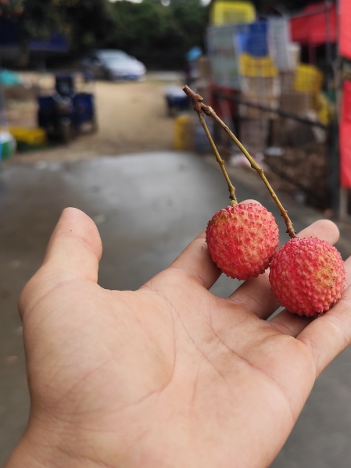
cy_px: 205
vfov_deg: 45.7
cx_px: 260
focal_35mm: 41
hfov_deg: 34.4
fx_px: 555
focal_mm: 6.14
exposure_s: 1/227
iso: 50
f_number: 1.65
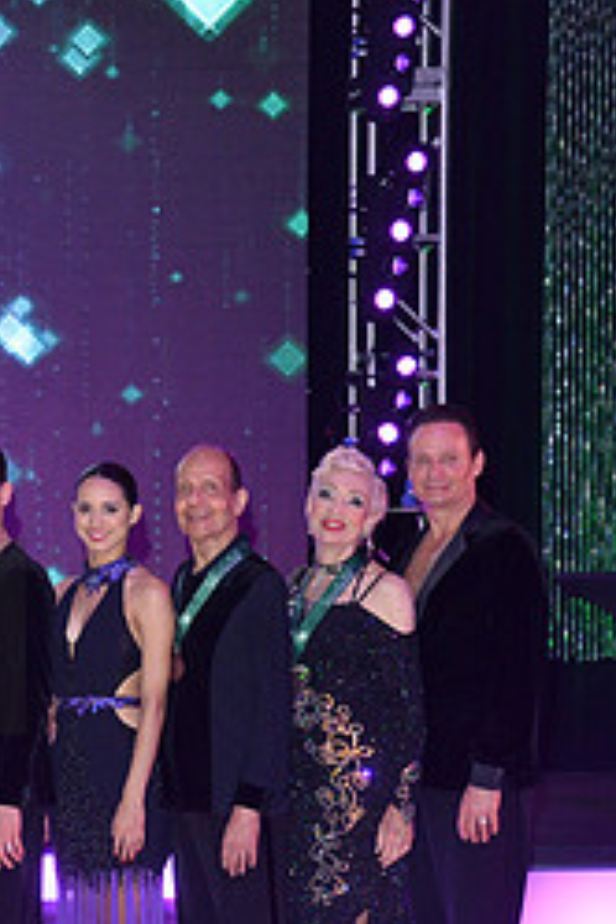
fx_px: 3285
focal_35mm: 128
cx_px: -379
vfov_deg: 16.0
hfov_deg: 10.3
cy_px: 636
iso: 2000
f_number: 5.6
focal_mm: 55
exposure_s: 1/250
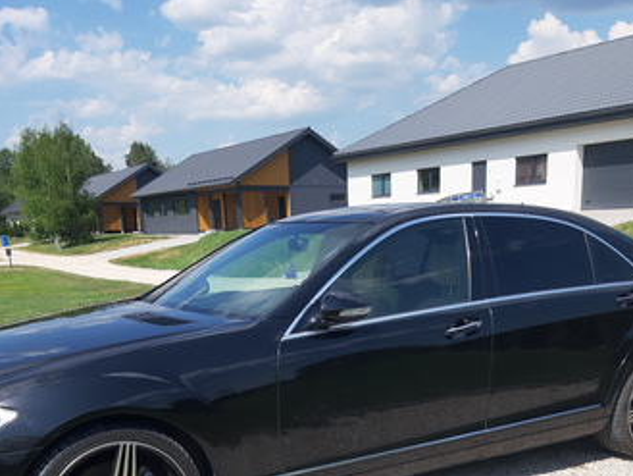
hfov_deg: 45.6
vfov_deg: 32.9
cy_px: 451
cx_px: 359
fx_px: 750
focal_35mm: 41
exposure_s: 1/1433
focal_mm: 3.93
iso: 40
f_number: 1.7
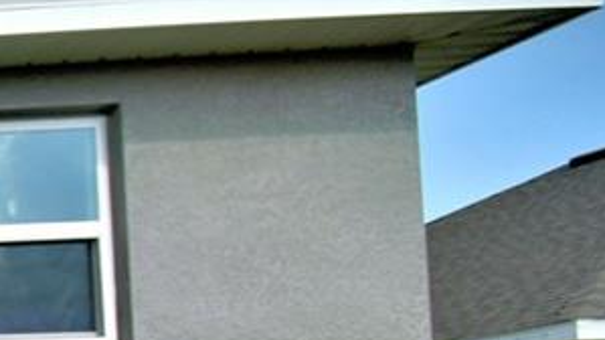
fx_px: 1347
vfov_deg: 13.7
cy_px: 478
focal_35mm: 84
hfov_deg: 14.0
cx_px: -941
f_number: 4.5
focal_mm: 10
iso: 100
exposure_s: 1/1250
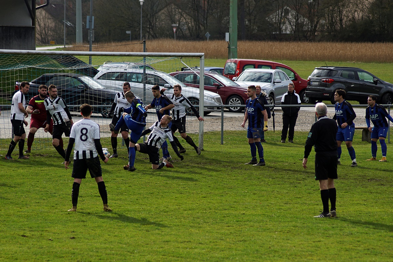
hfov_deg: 9.1
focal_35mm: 225
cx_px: 196
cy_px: 131
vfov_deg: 6.1
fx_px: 2456
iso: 100
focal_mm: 150
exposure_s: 1/400
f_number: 5
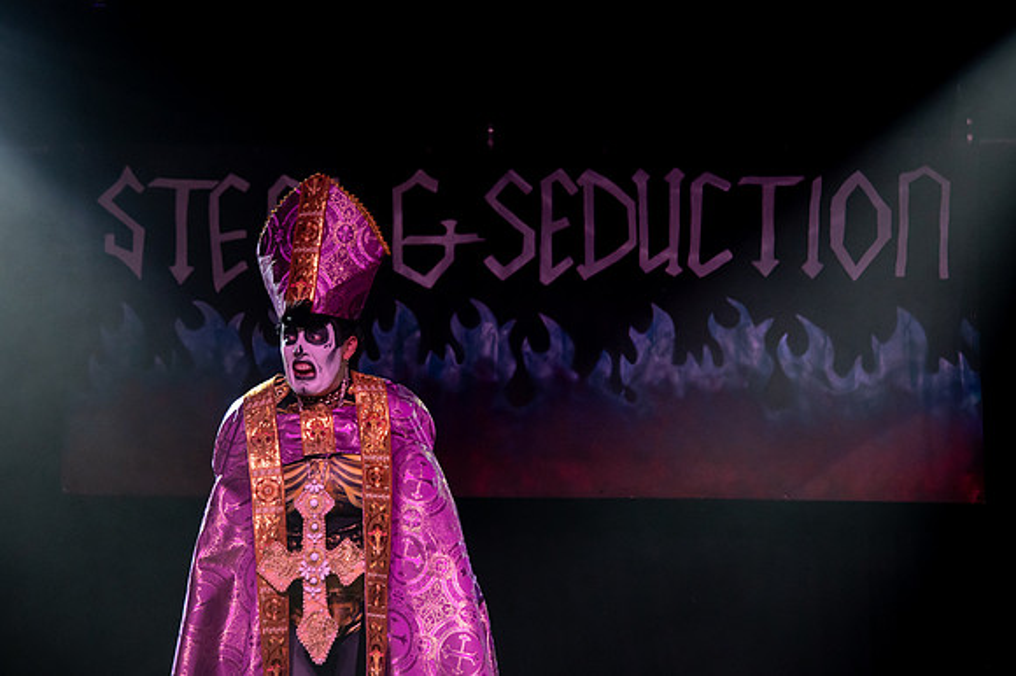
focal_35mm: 95
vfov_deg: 14.4
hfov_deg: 21.5
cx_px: 443
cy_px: 304
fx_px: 2680
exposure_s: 1/80
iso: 6400
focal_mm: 82
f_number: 4
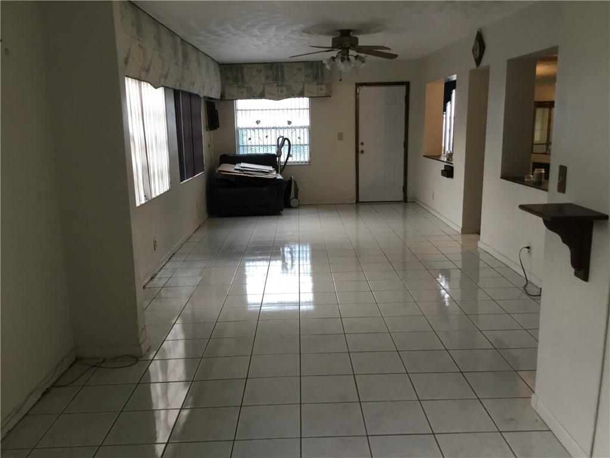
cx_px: 305
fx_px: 546
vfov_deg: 45.4
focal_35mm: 31
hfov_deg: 58.4
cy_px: 229
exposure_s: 1/30
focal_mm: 3.3
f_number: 2.4
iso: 50
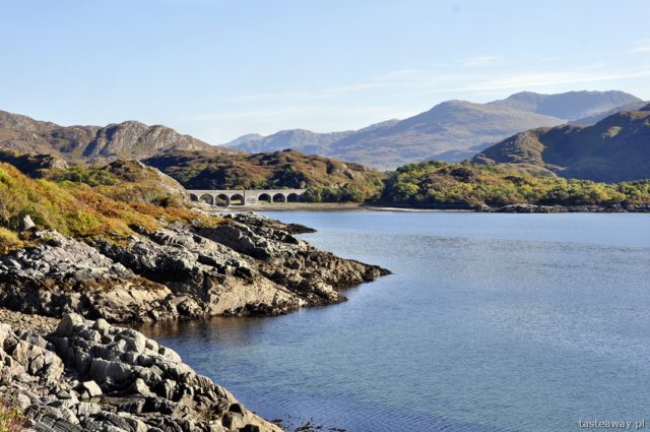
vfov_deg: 22.6
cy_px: 216
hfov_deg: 33.4
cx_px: 325
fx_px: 1082
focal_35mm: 60
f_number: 10
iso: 200
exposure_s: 1/250
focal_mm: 40
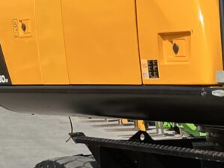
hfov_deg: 17.8
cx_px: 350
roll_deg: +0.2
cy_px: 265
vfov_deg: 14.1
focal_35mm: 97
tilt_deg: -14.6
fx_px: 628
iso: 25
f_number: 1.8
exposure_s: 1/1342
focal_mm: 3
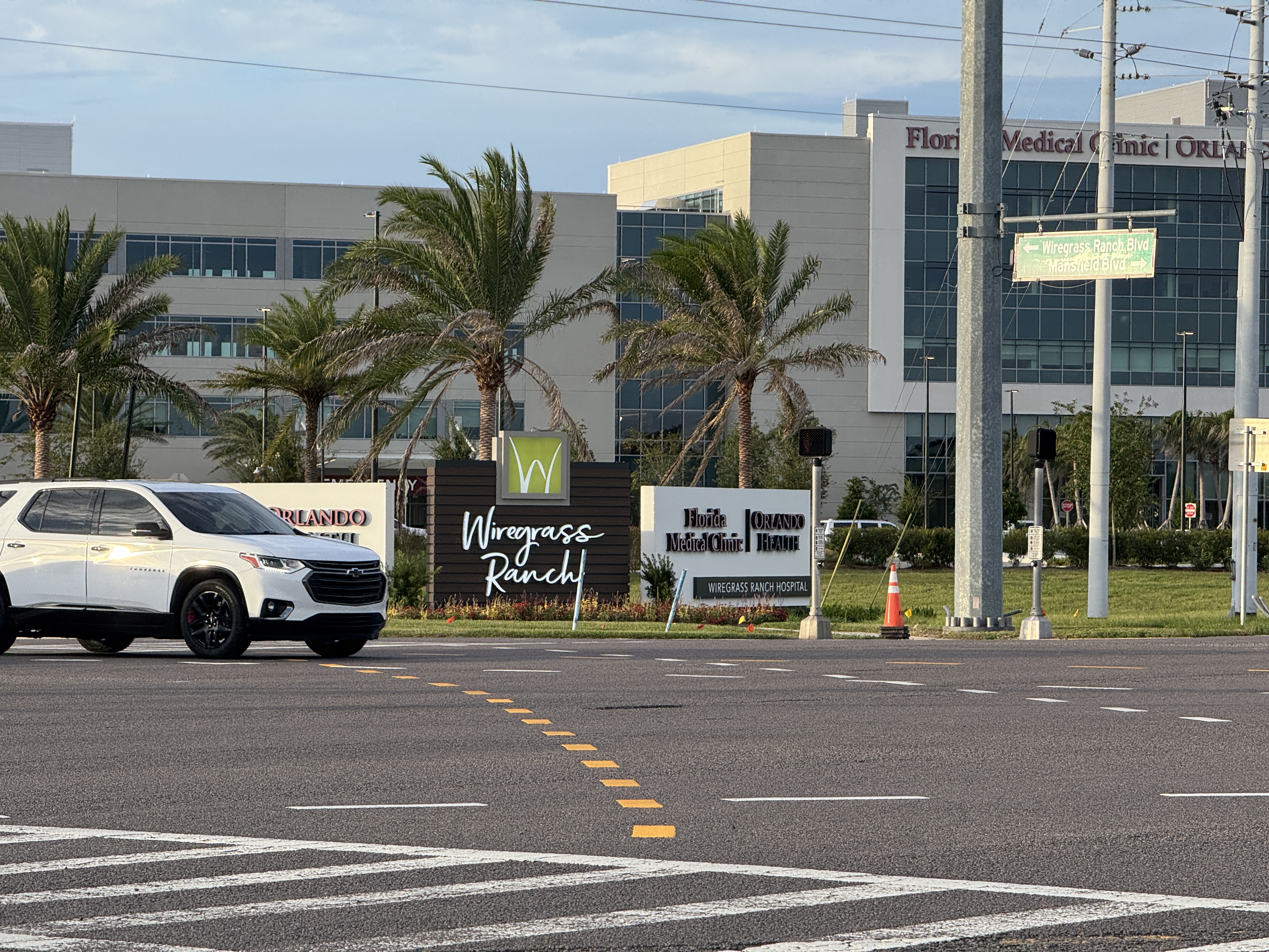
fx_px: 4399
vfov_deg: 12.3
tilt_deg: +0.2
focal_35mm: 120
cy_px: 476
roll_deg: -1.0
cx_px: 634
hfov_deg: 16.4
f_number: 2.8
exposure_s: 1/365
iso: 50
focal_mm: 15.66
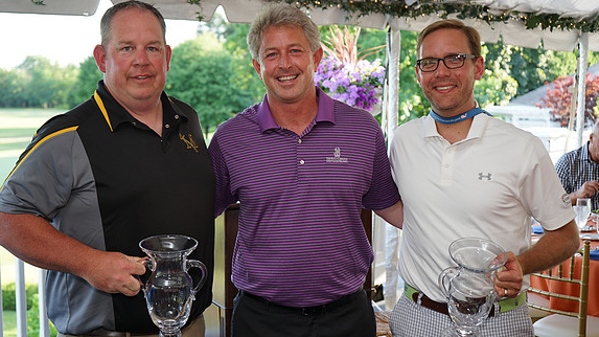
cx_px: 299
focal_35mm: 52
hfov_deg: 39.9
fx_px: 826
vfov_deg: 23.0
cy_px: 156
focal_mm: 49
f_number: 5
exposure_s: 1/80
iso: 250
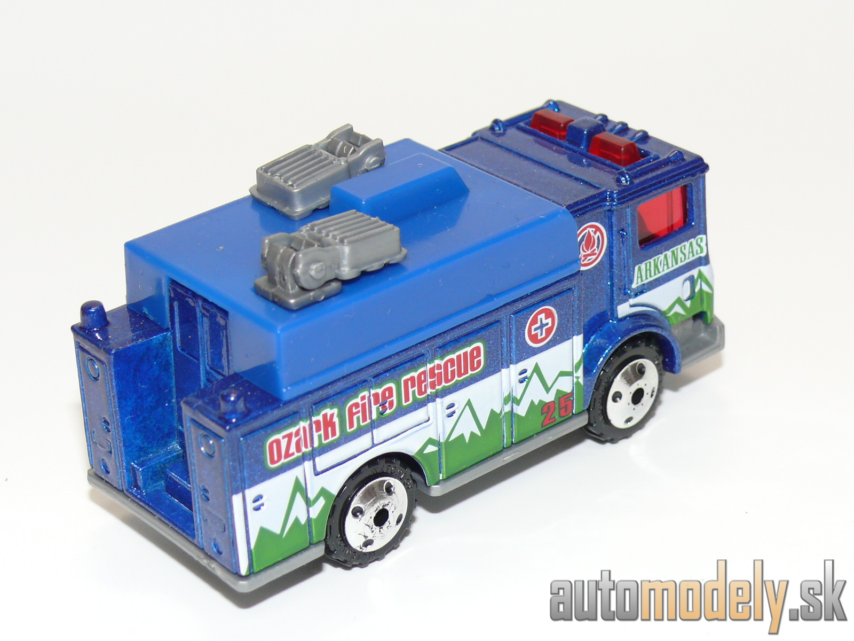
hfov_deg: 22.0
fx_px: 2196
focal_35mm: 89
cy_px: 320
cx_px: 427
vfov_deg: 16.6
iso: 100
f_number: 4
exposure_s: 1/30
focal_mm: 12.5
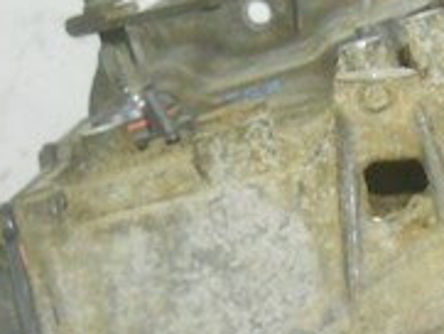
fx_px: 2182
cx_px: 638
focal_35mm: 170
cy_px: 368
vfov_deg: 8.7
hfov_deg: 11.2
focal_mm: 7.88
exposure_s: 1/30
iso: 400
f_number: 3.3
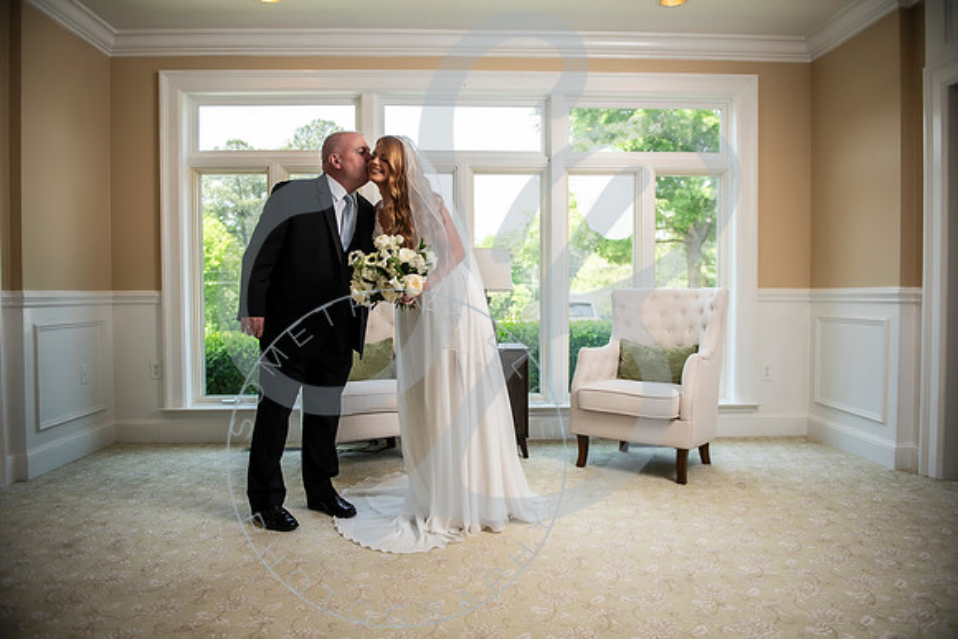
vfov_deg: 52.7
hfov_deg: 73.2
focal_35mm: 24
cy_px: 320
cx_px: 482
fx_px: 645
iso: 100
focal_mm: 24
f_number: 2.8
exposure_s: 1/160
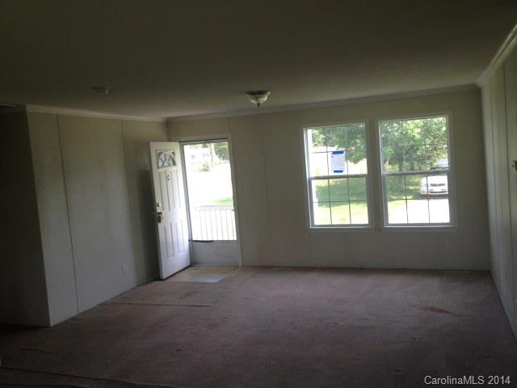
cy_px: 194
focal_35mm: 35
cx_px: 258
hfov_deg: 52.6
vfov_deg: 40.7
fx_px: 523
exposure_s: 1/120
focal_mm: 4.28
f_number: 2.4
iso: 50
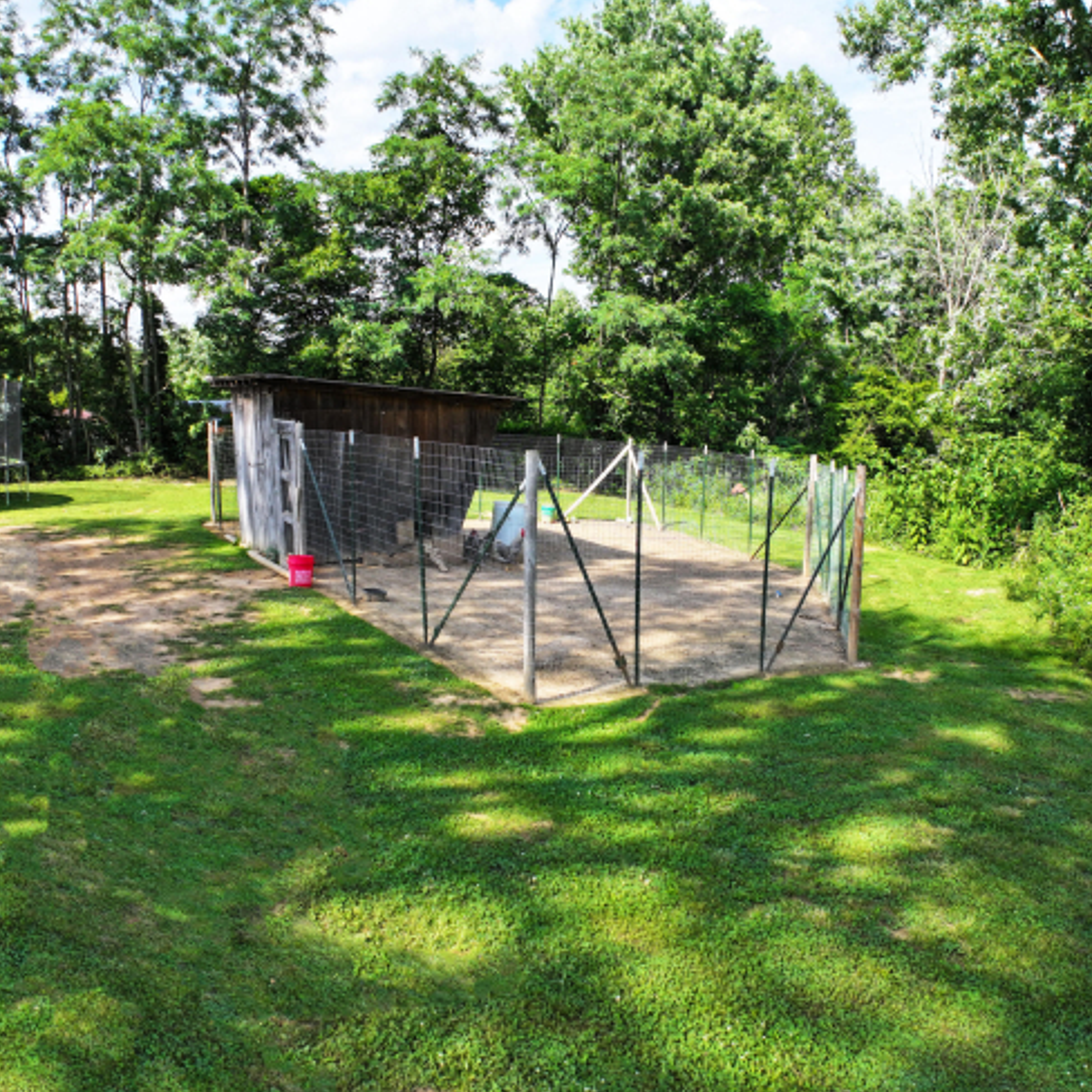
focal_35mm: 29
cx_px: 584
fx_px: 1035
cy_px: 550
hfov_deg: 55.6
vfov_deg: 55.6
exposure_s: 1/1250
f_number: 2.8
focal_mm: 12.29
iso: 170
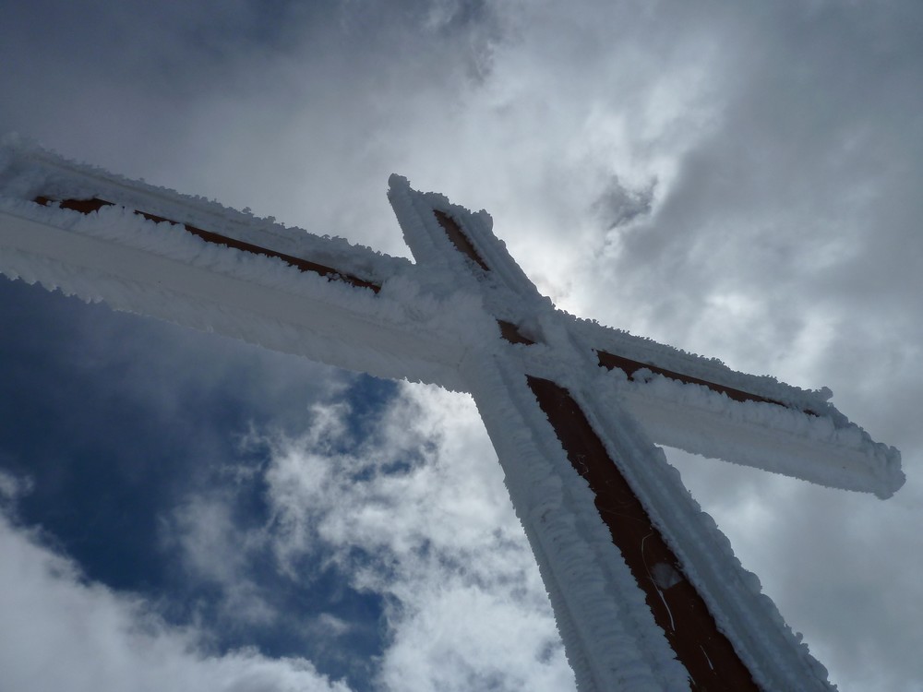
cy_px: 346
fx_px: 667
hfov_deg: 69.4
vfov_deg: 54.9
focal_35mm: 25
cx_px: 462
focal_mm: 4.1
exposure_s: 1/2000
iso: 80
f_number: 6.3
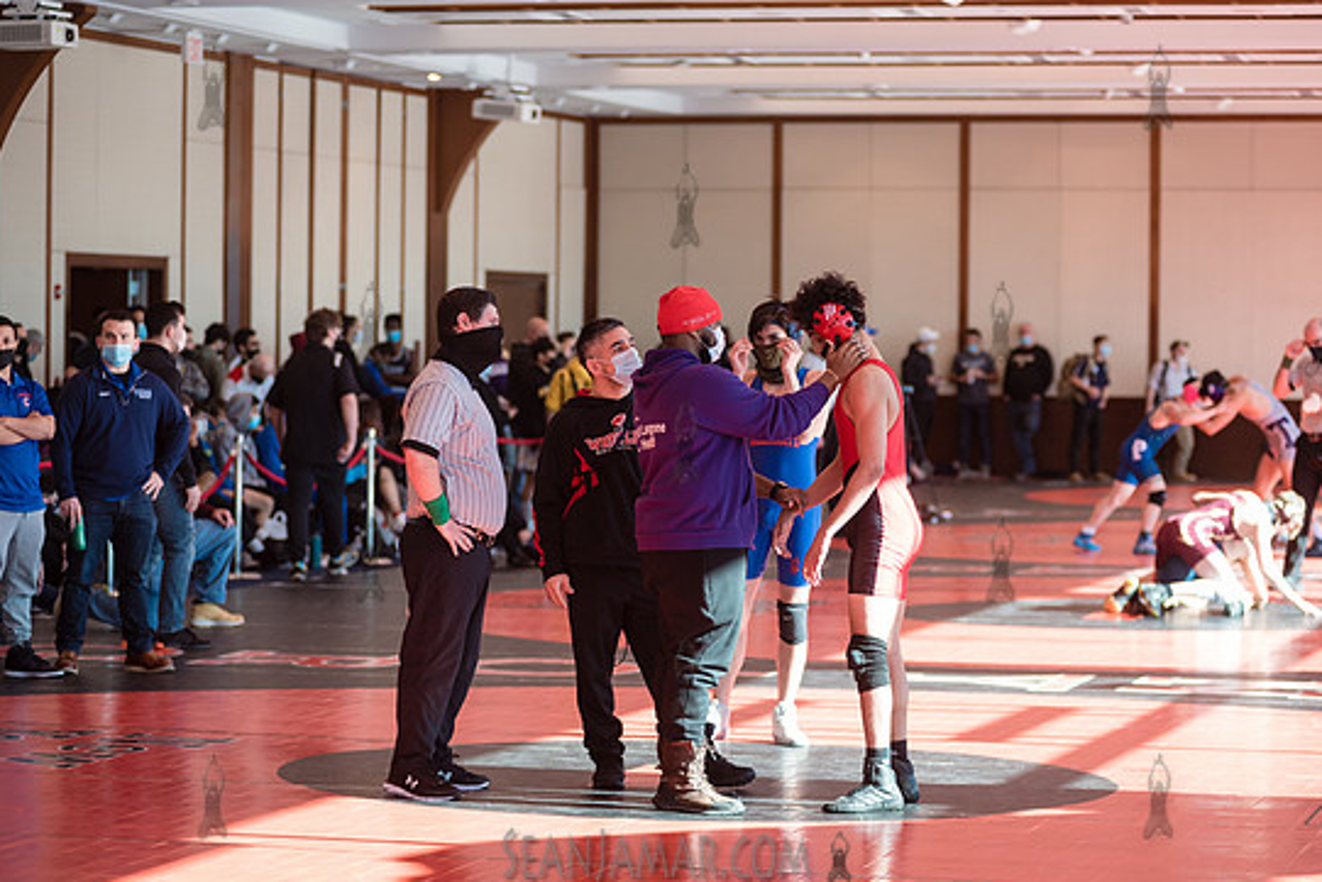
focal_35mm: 120
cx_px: 684
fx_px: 4408
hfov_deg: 17.1
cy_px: 441
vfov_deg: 11.4
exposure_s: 1/400
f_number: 3.5
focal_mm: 112
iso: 400
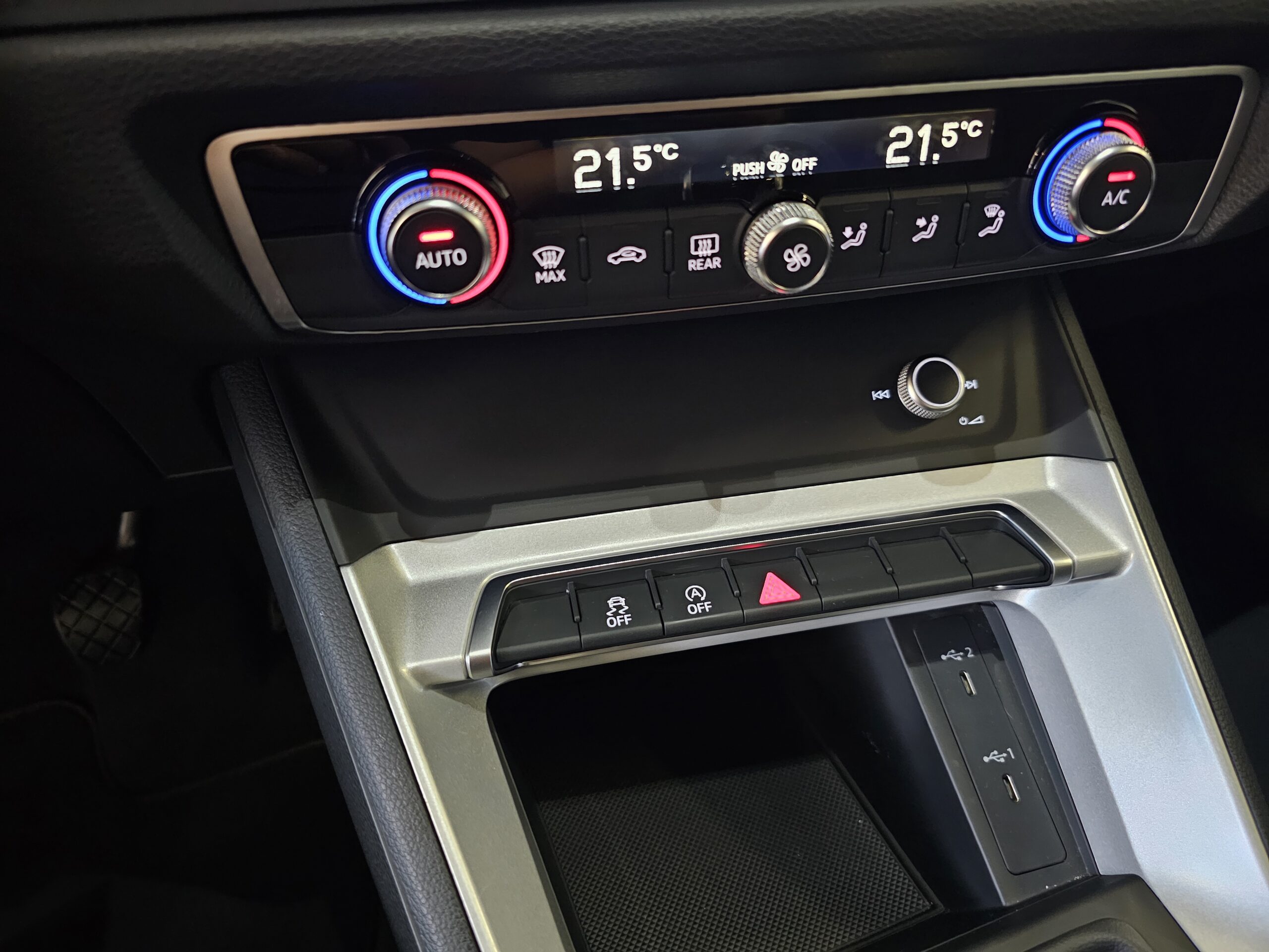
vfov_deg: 58.9
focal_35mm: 23
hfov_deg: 73.9
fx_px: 843
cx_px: 634
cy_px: 476
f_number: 1.7
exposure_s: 1/24
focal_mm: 6.3
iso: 1000
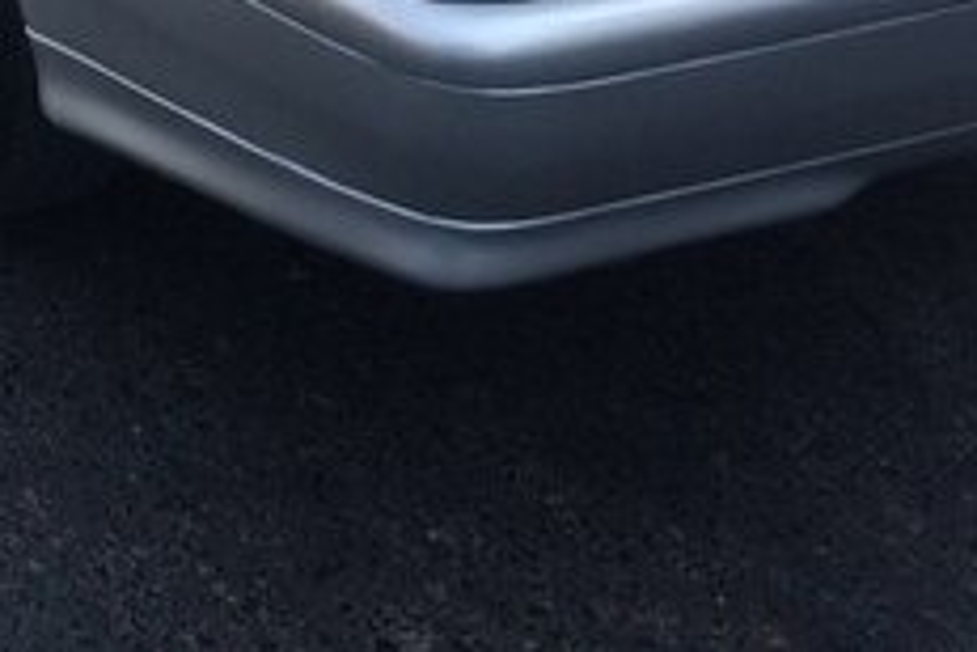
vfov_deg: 14.6
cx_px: 144
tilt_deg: -17.3
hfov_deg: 23.2
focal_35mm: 86
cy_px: -383
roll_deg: -1.7
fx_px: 2334
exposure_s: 1/1053
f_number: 2.2
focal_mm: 4.15
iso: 32
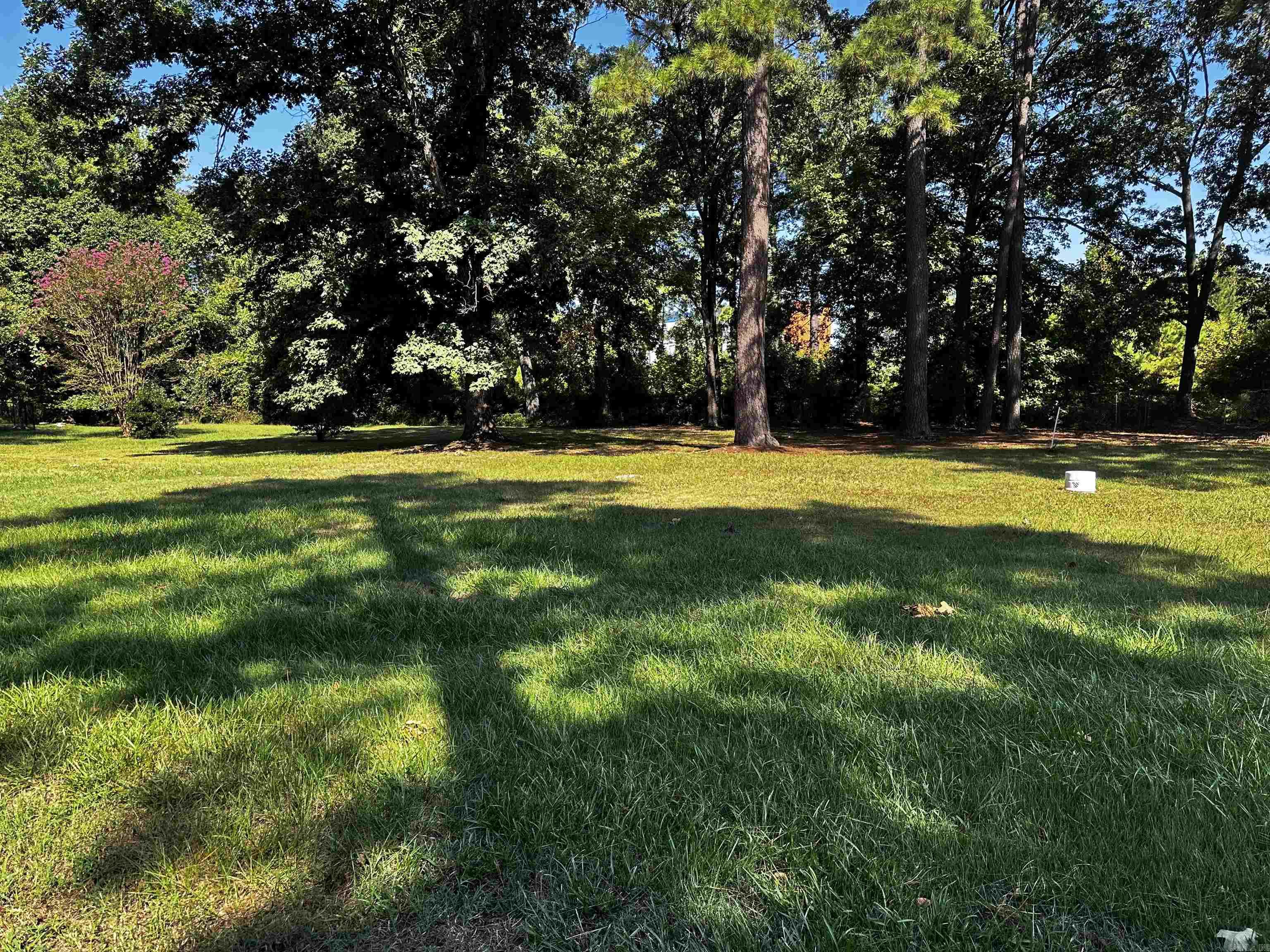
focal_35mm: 24
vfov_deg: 56.8
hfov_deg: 71.6
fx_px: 881
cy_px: 476
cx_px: 635
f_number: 1.78
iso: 80
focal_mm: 6.86
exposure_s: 1/829
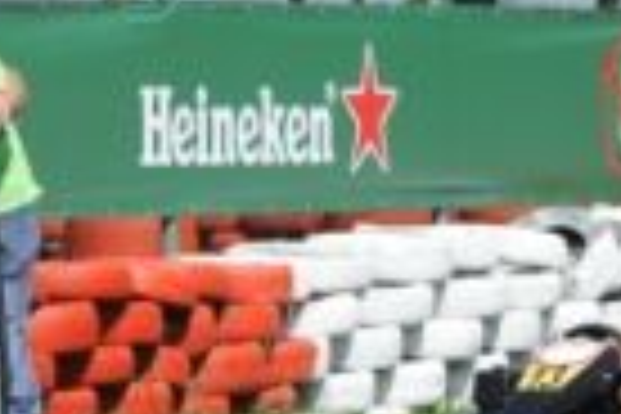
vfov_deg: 2.6
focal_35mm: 538
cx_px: -432
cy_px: 477
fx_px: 9280
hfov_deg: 3.8
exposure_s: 1/1250
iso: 320
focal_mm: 116
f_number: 5.6
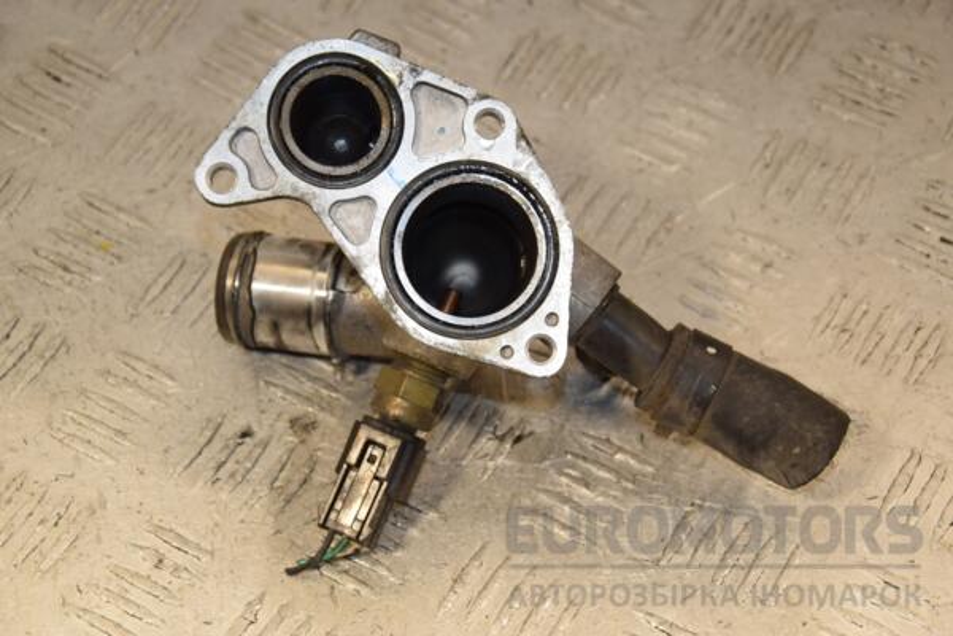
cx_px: 476
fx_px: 2621
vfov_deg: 13.8
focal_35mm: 99
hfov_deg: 20.6
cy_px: 318
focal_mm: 66
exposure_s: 1/200
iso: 800
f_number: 7.1
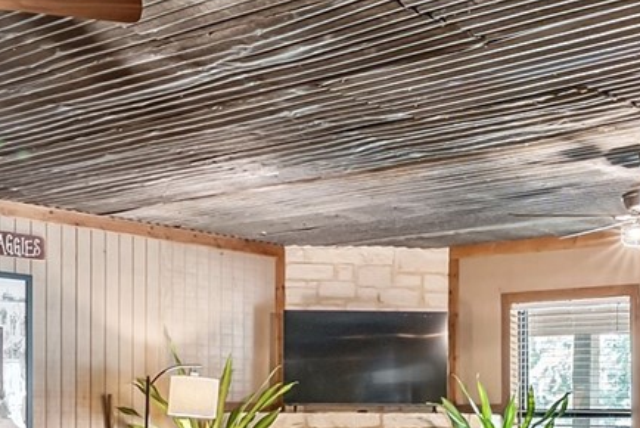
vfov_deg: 18.8
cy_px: 459
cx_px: 394
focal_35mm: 70
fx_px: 1245
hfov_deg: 28.7
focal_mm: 14
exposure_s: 1/1.67
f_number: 8
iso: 800
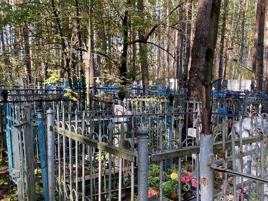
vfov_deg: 38.3
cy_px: 133
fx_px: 286
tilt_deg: +0.4
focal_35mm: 37
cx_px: 189
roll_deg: -2.9
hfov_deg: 48.8
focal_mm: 4.25
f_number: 1.8
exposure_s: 1/122
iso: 40
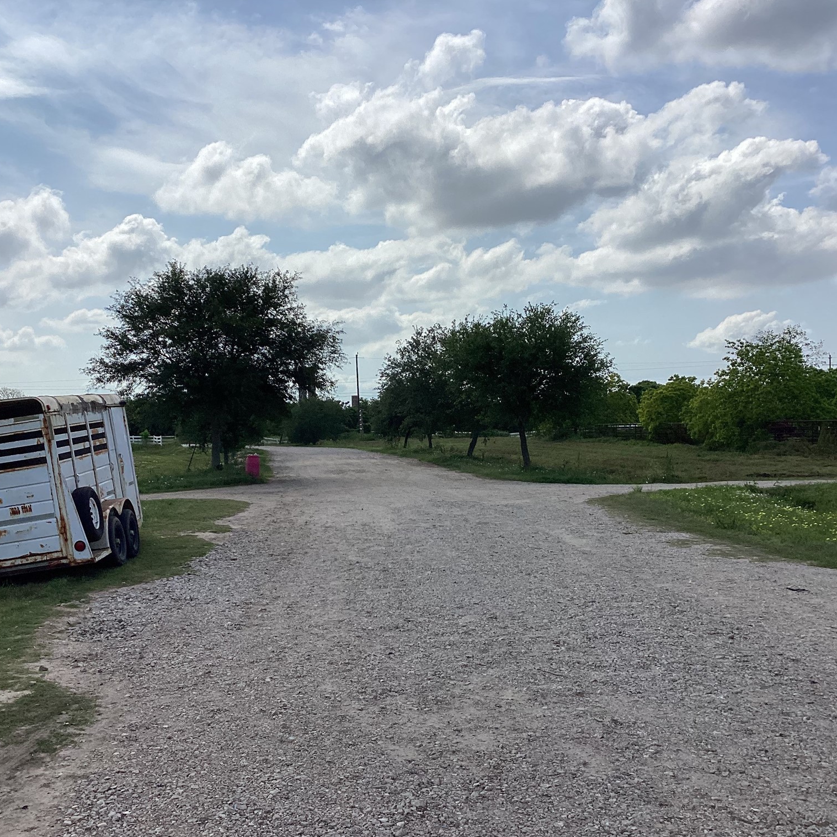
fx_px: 1012
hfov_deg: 44.9
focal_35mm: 37
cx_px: 372
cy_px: 422
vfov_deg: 44.9
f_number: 2.4
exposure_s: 1/3401
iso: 25
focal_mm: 3.3
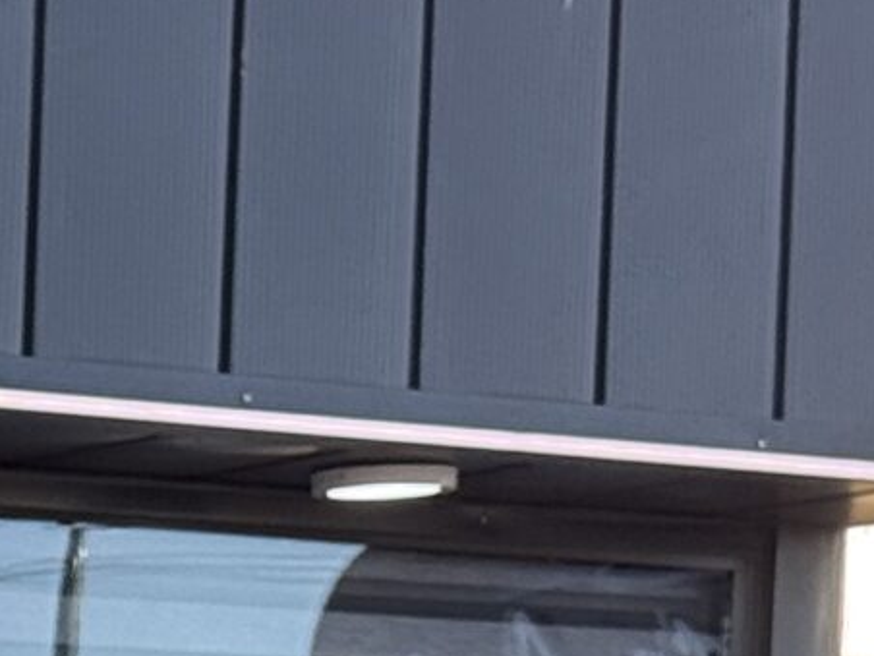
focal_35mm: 272
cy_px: 1751
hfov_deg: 6.9
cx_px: -1191
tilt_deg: -4.1
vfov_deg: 5.2
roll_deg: -0.8
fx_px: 6868
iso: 64
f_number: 1.78
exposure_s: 1/615
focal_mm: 6.76
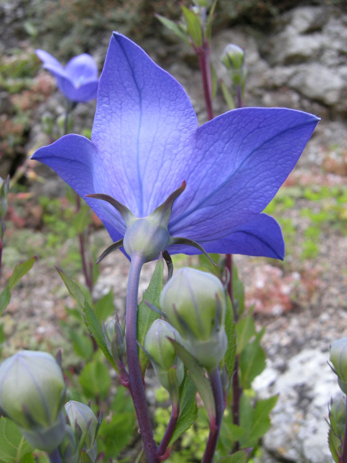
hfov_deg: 35.9
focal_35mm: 40
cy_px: 215
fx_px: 534
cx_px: 151
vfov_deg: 46.8
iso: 64
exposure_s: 1/115
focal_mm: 7.5
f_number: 3.8
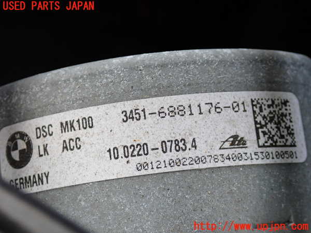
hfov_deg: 22.3
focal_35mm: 88
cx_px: 156
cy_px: 116
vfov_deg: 16.8
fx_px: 791
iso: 250
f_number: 4.5
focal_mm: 15.66
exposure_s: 1/80
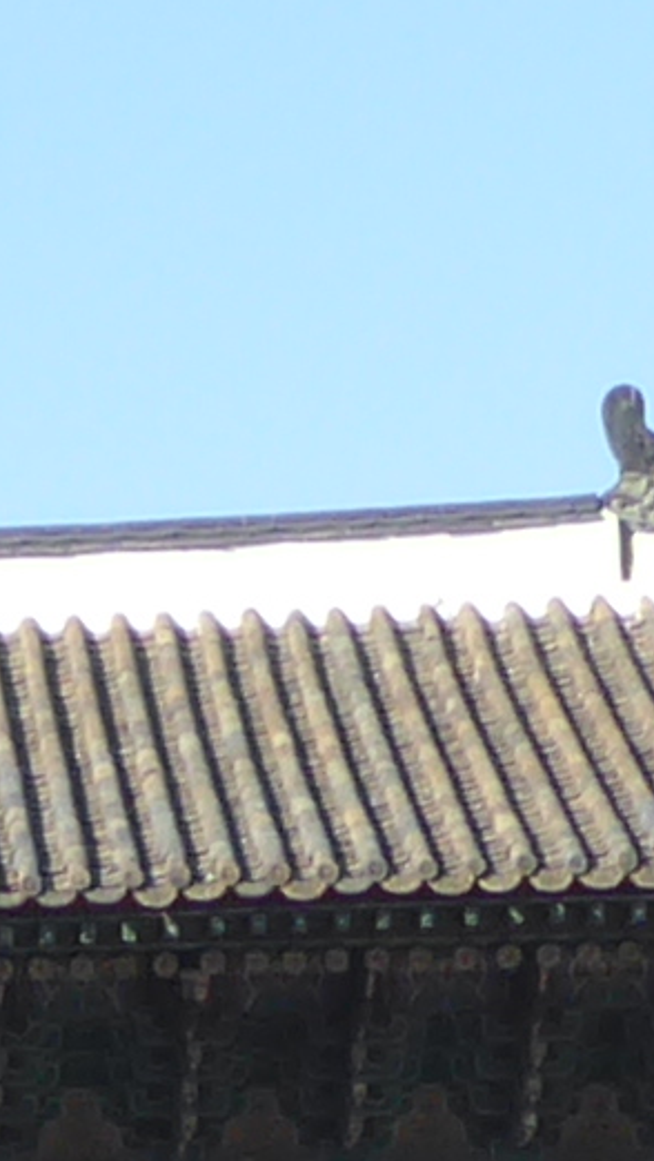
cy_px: 2596
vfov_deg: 6.7
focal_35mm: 309
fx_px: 9517
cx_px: -260
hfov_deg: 3.9
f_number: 3.7
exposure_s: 1/250
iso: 80
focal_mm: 6.7
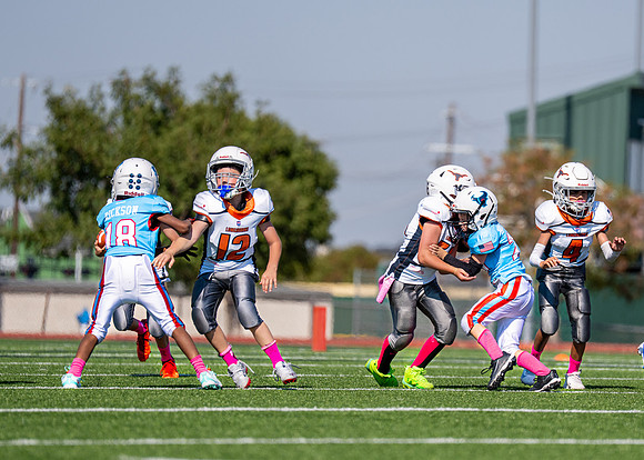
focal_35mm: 328
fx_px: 5990
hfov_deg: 6.2
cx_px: 458
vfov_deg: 4.4
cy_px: 256
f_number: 2.8
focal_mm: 200
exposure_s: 1/3200
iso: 100
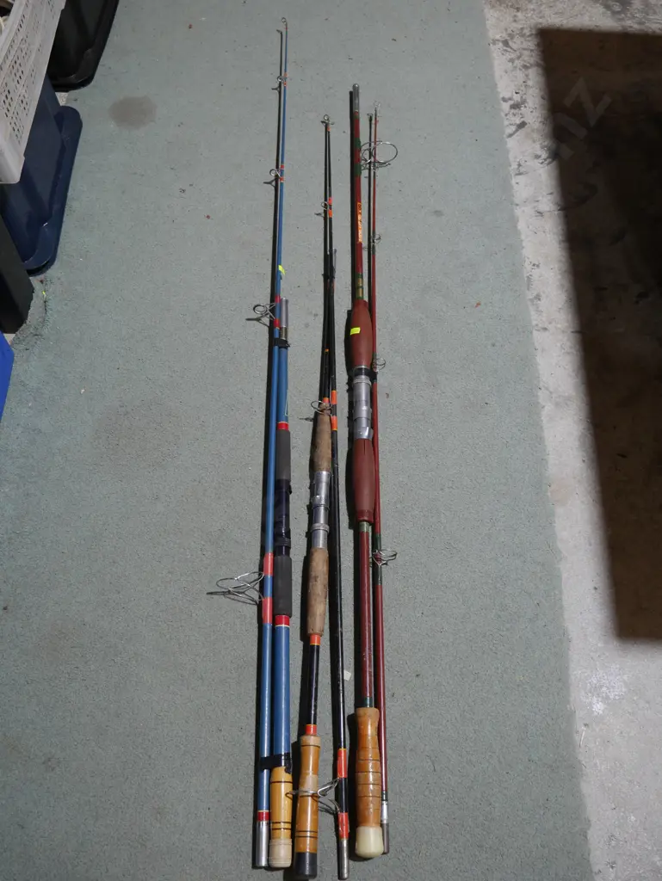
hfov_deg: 46.8
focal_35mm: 30
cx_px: 331
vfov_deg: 59.9
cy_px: 440
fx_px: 764
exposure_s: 1/60
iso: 320
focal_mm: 15
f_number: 3.6
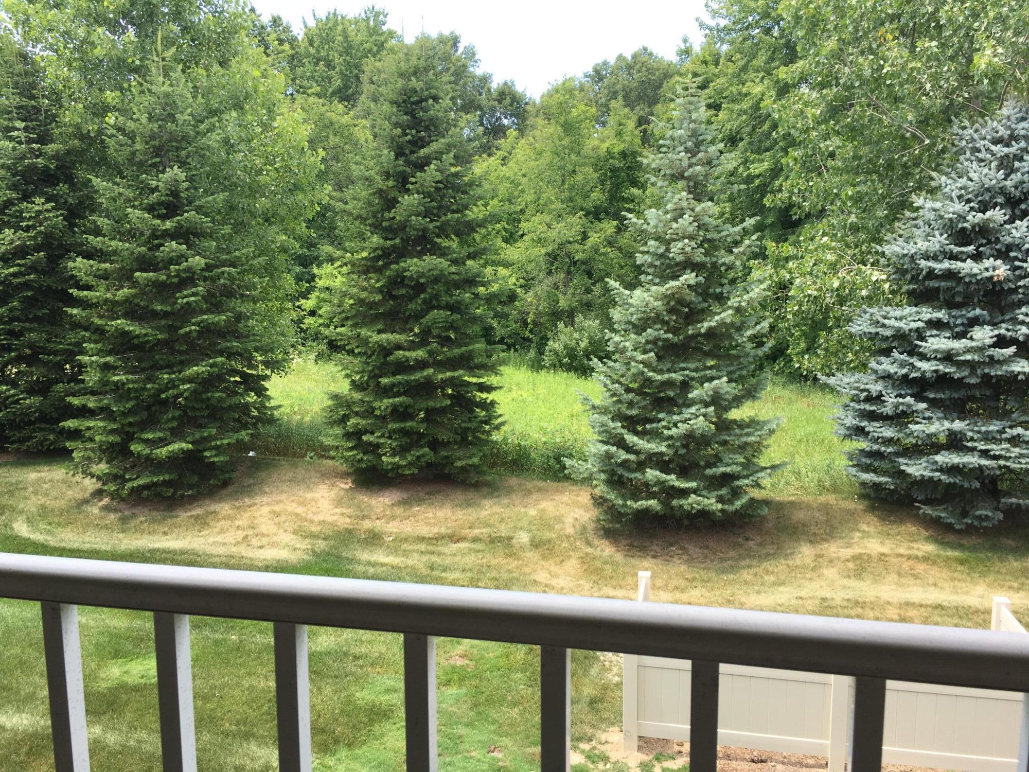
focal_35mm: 29
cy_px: 386
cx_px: 514
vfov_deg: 48.2
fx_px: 862
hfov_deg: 61.7
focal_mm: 4.15
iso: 25
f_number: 2.2
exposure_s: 1/373
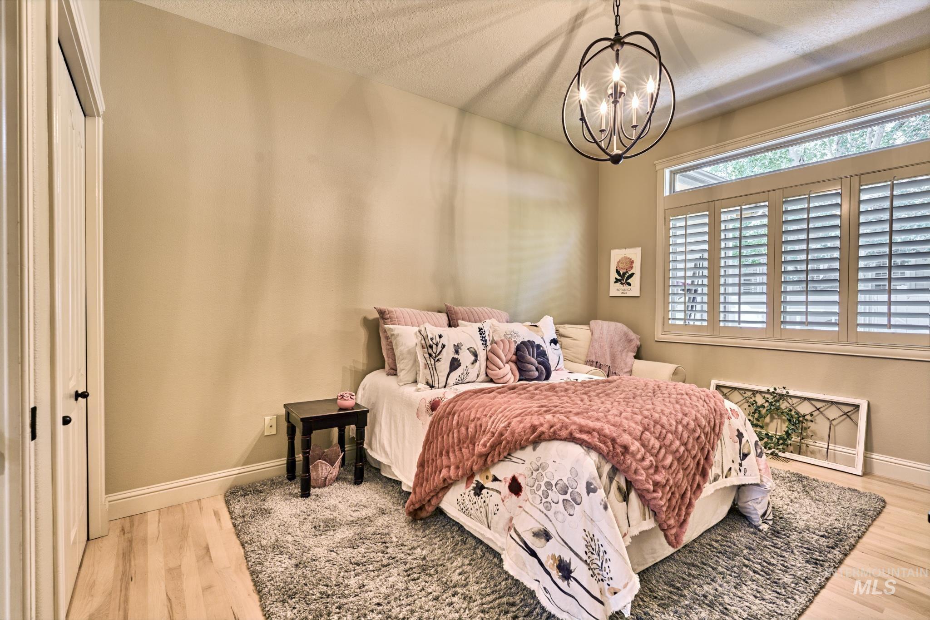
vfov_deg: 73.7
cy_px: 310
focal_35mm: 16
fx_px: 413
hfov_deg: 96.7
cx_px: 465
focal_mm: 16
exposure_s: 1/8
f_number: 8
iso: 160
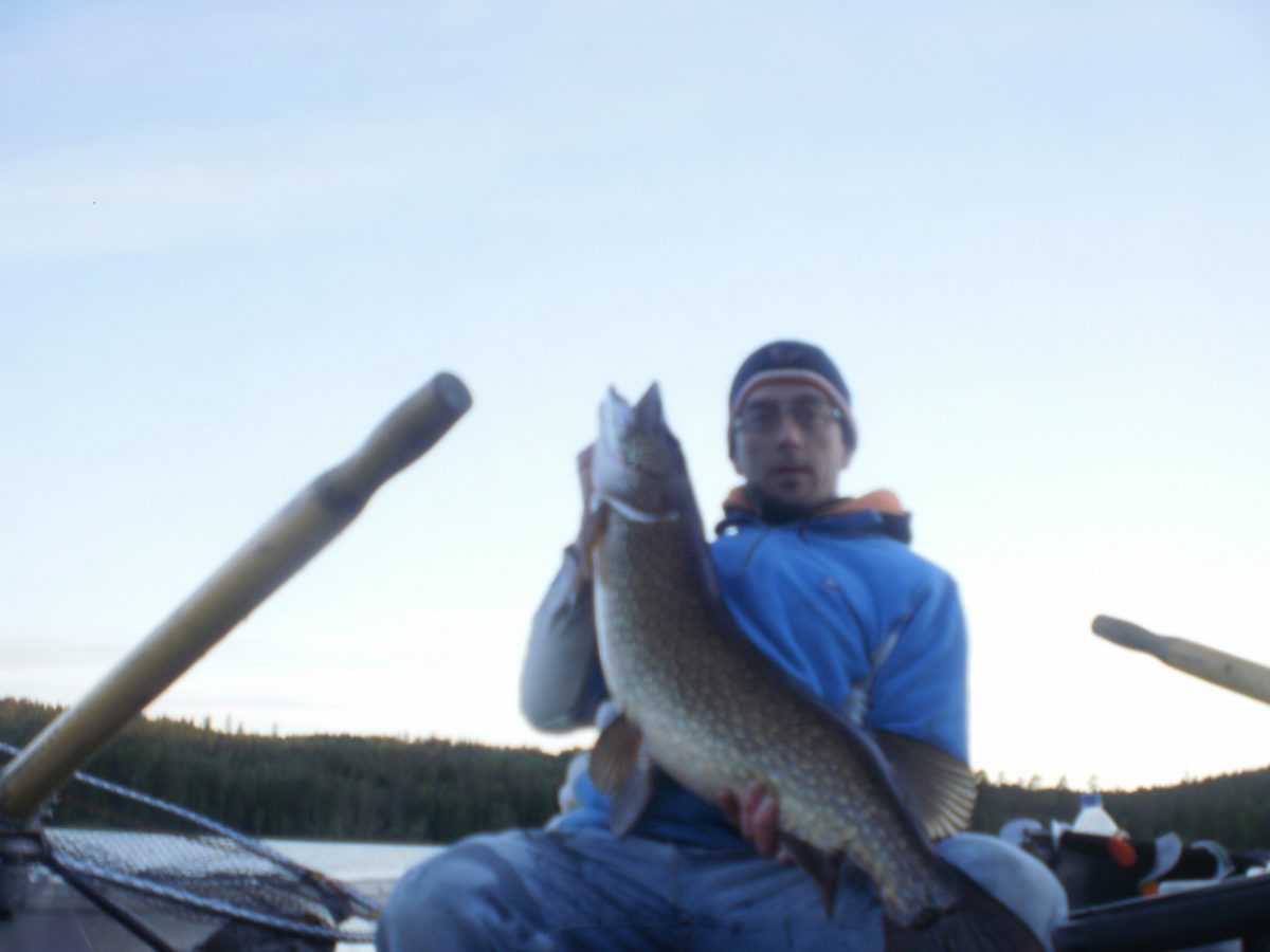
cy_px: 476
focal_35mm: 38
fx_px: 1394
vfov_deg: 37.7
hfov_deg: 49.0
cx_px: 635
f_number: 3.1
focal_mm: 6.3
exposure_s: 1/60
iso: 100
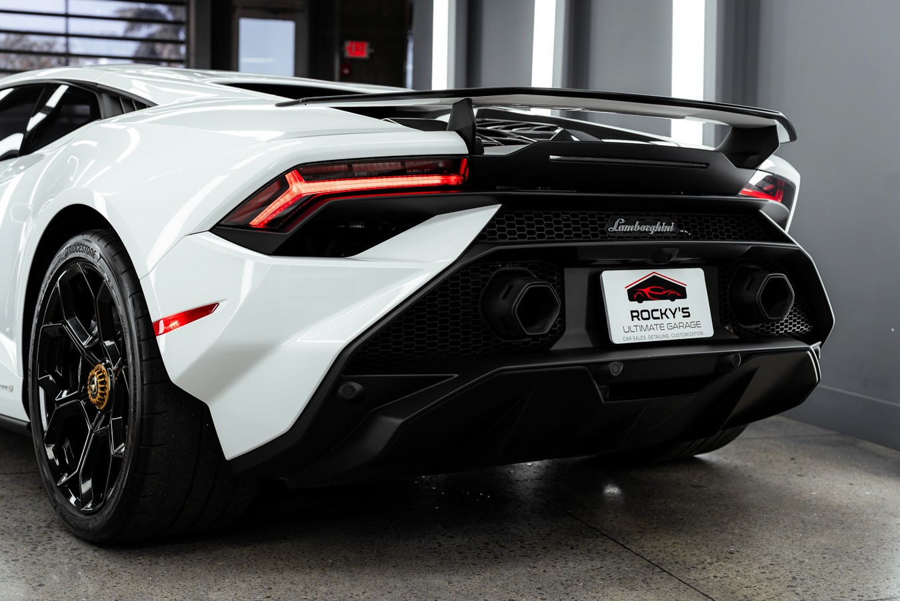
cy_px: 300
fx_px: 1251
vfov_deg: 27.0
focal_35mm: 50
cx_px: 450
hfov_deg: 39.6
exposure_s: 1/250
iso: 640
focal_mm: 50
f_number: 3.5
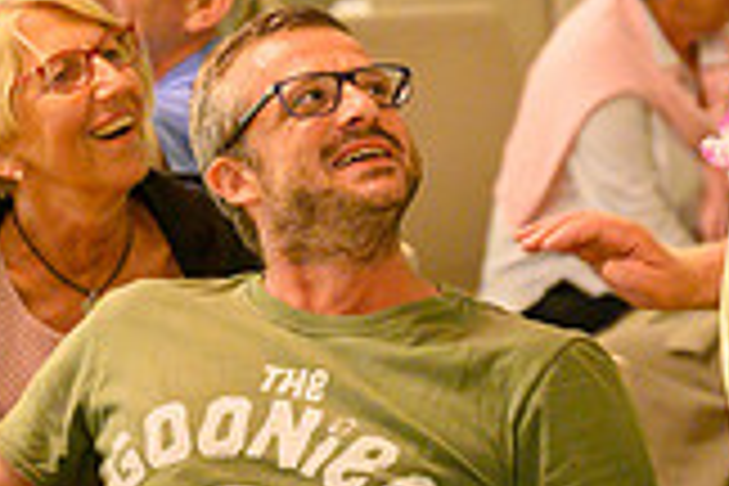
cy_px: 284
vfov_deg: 5.5
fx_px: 5082
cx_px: 302
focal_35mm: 251
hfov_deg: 8.2
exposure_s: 1/80
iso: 2800
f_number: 2.8
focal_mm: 70
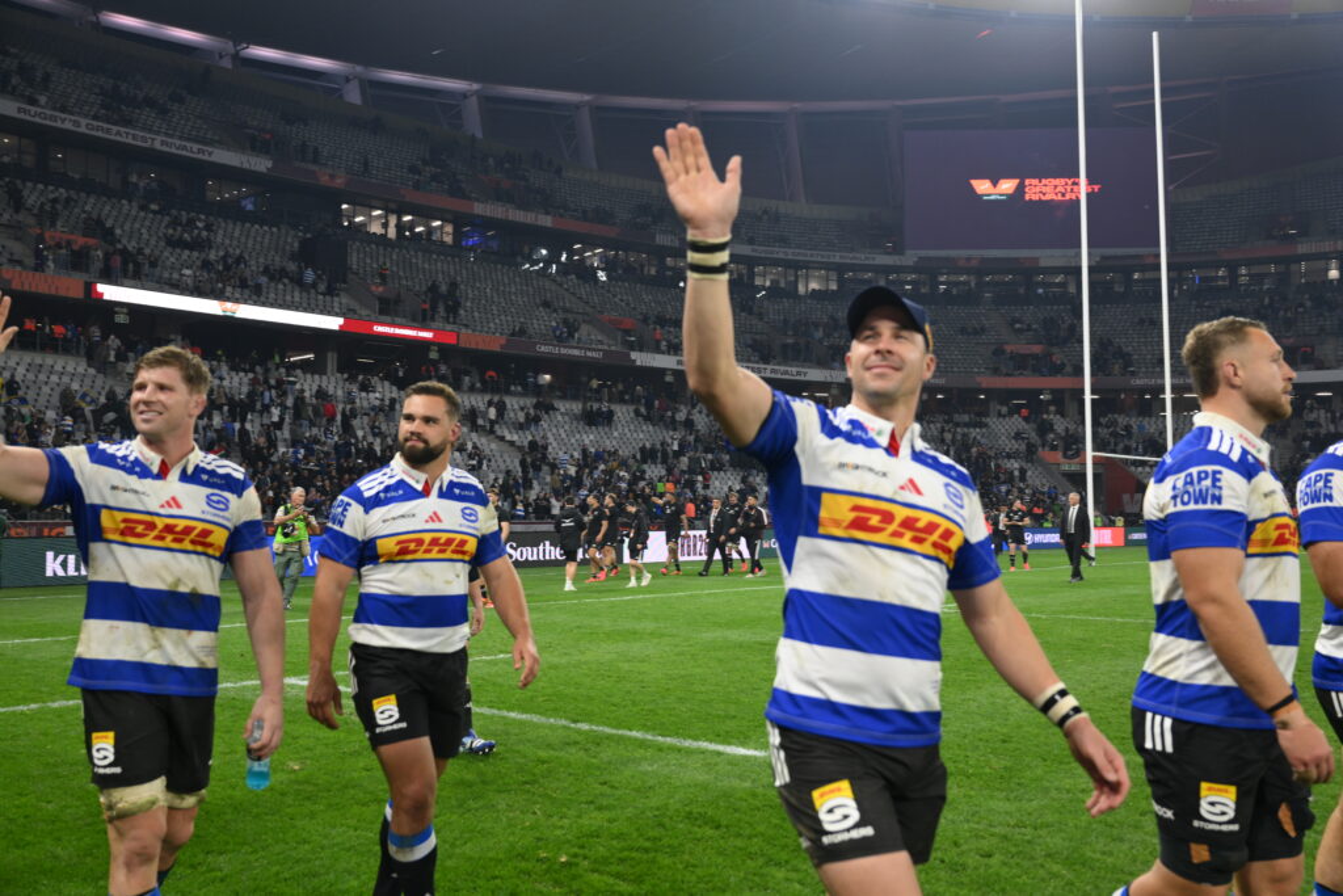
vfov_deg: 38.9
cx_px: 672
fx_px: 1268
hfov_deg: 55.8
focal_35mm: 34
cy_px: 448
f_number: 4
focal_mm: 34
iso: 400
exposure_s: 1/200
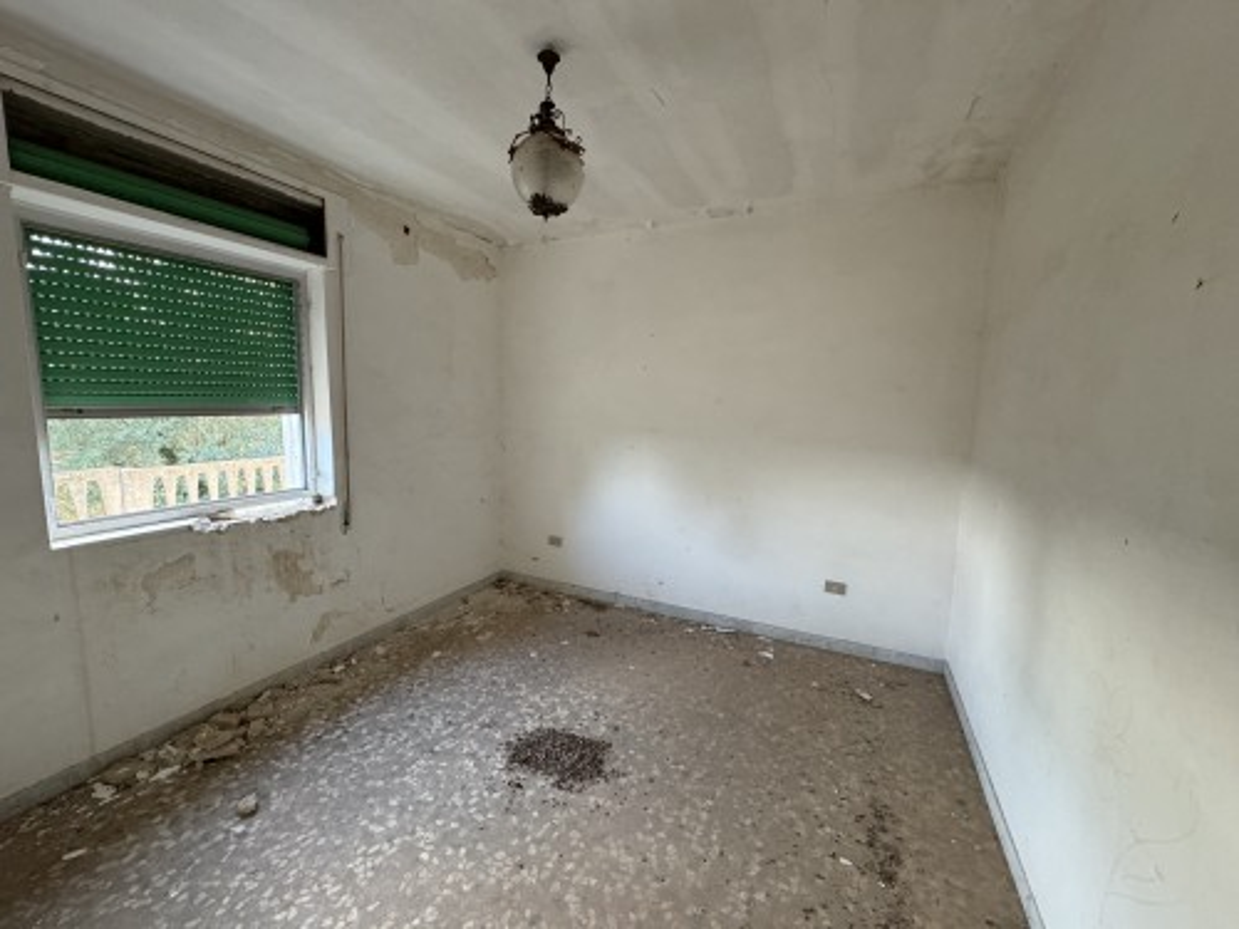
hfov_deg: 102.1
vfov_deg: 85.7
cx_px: 620
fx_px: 501
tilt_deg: -6.2
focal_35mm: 14
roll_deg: -1.8
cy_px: 464
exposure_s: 1/81
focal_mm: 2.22
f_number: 2.2
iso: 320
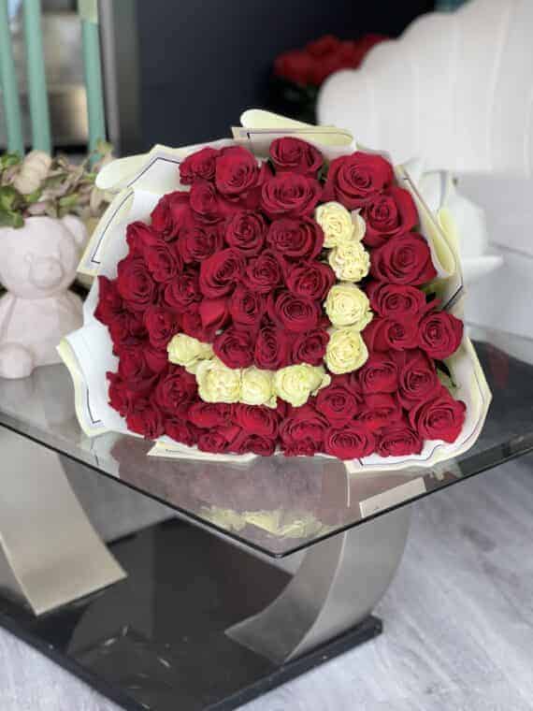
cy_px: 356
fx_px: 1314
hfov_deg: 22.9
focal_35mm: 64
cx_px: 266
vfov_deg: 30.3
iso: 125
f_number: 2.2
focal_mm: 7.5
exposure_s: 1/120
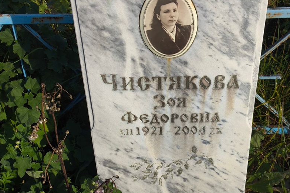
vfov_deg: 25.5
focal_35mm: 53
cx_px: 146
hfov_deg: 37.5
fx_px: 427
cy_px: 101
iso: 50
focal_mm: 4.71
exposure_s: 1/2162
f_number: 1.7
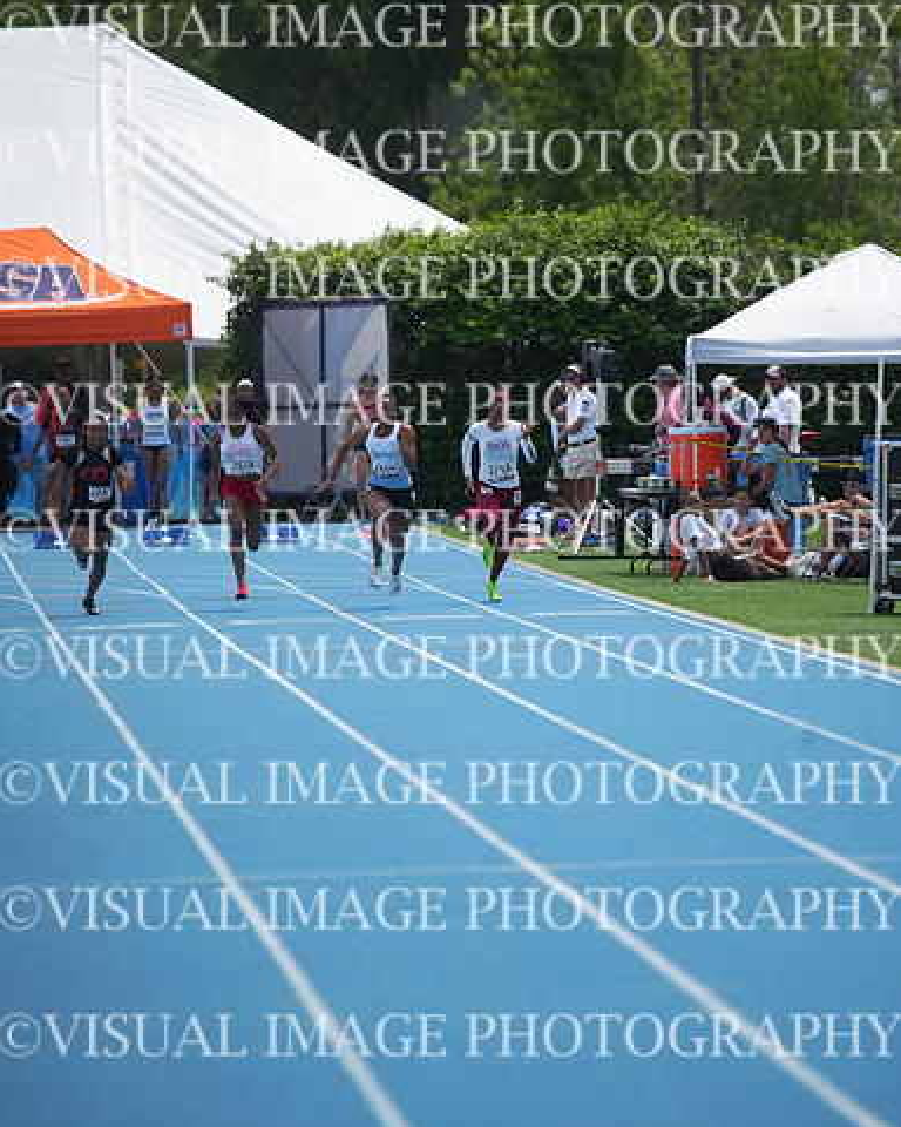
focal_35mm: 374
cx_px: 449
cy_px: 467
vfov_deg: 5.2
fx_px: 12466
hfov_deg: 4.1
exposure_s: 1/1600
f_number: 5.6
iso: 320
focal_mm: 330
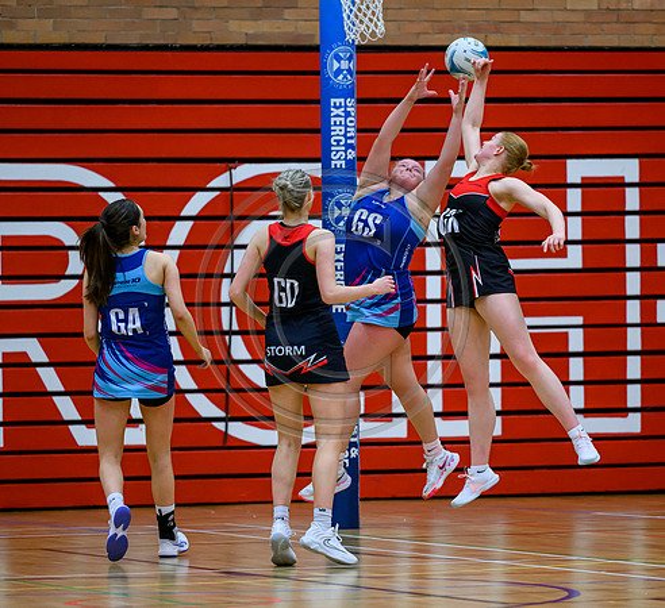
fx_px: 5739
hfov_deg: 6.6
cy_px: 328
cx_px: 437
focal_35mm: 276
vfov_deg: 6.1
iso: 5000
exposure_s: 1/1000
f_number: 2.8
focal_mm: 200
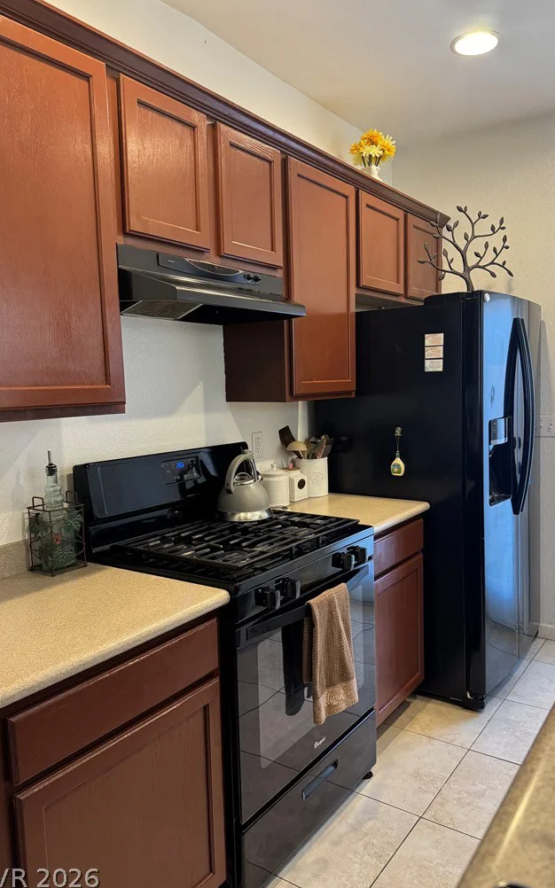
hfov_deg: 47.5
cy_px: 445
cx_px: 312
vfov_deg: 70.4
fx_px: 629
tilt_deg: -4.4
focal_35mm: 26
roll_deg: +1.4
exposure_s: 1/60
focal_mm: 6.76
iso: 320
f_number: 1.78
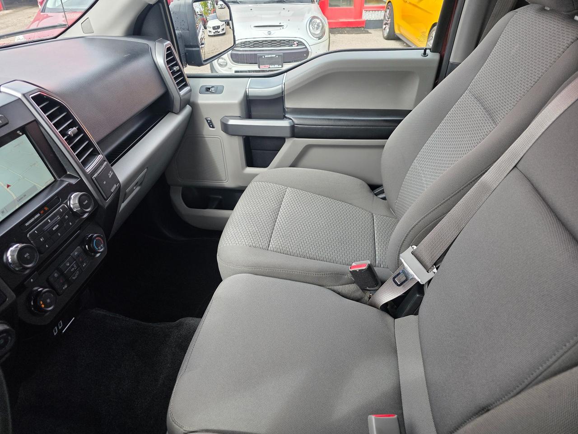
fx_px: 384
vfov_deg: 58.9
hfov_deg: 73.9
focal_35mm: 23
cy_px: 217
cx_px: 289
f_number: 1.7
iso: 50
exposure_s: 1/359
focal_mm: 6.3
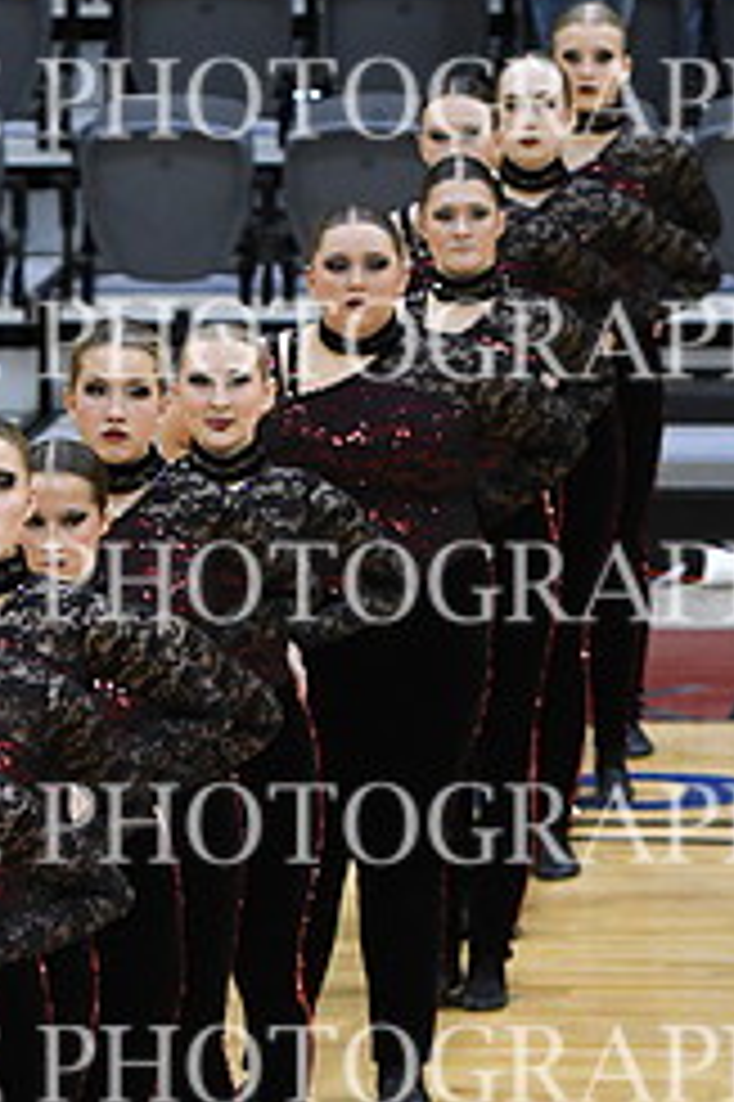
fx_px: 11392
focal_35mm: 372
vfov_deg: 5.5
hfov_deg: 3.7
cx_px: 7
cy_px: 945
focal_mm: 105
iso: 3200
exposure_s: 1/400
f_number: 2.8
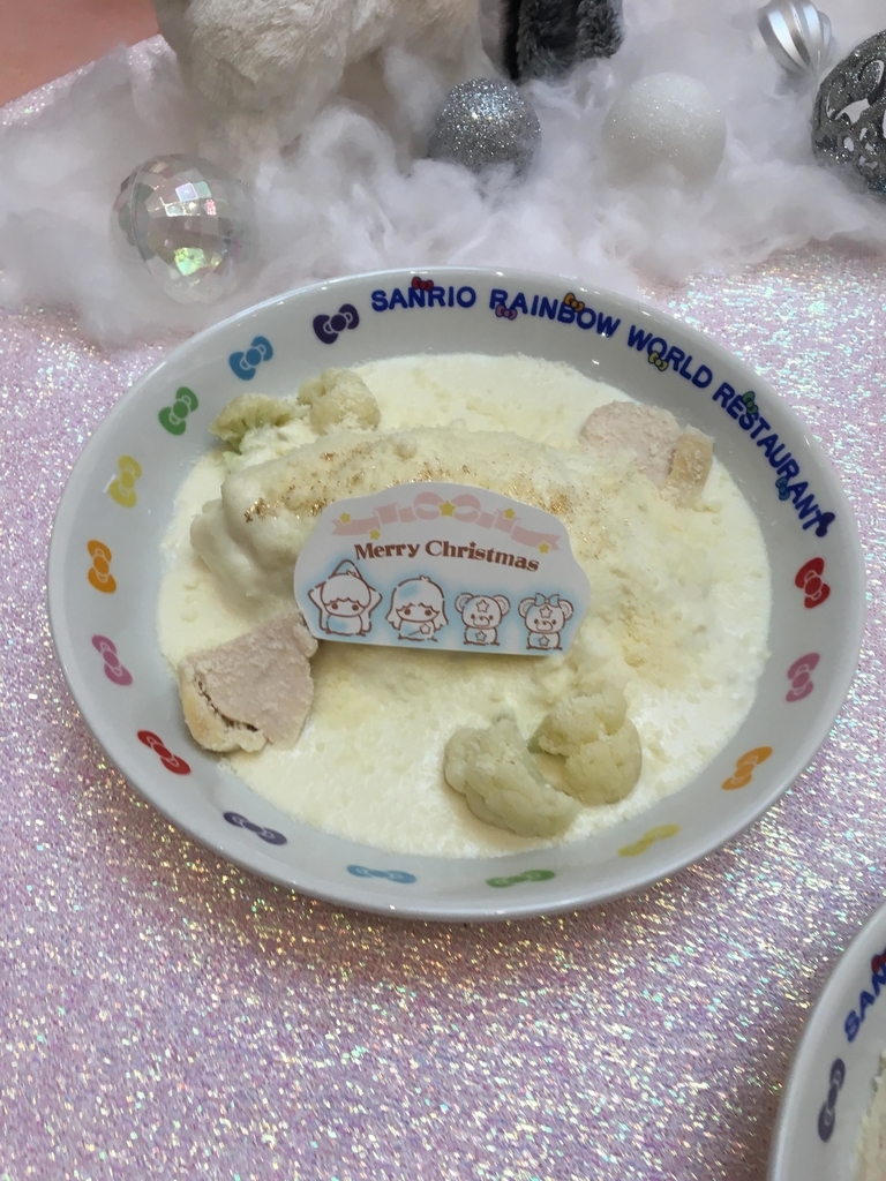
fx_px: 990
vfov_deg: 61.7
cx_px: 443
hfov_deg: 48.2
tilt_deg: -53.9
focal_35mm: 29
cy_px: 590
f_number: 2.2
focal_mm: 4.15
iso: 25
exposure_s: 1/40
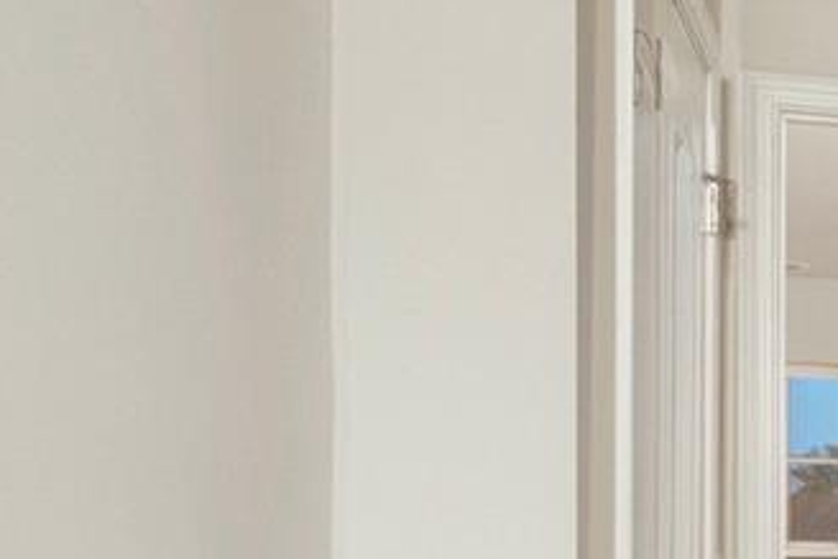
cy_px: 673
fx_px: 2468
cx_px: 2220
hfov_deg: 12.7
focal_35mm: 106
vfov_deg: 12.6
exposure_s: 1/2.5
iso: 640
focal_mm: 17
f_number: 6.3
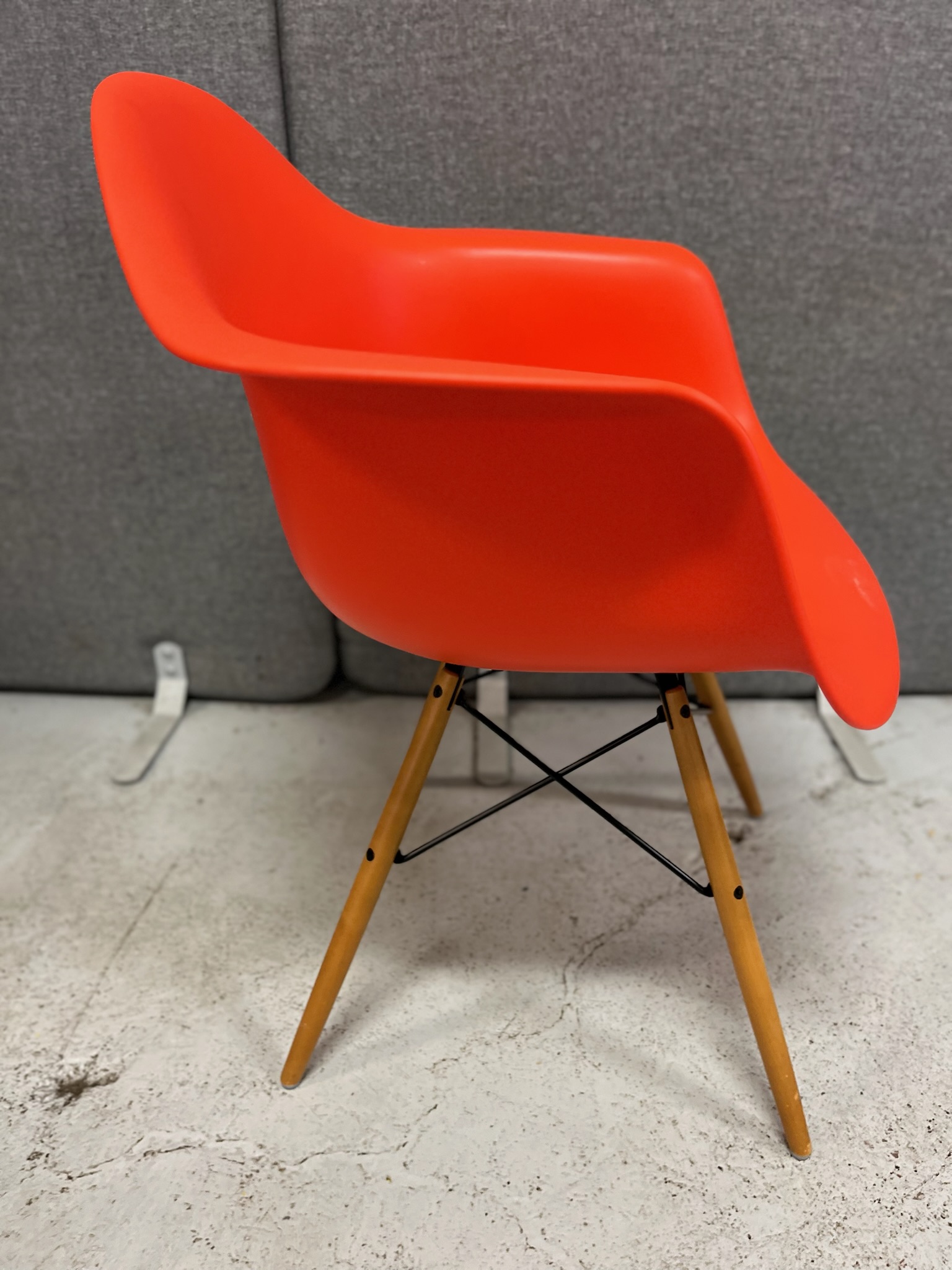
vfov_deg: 67.3
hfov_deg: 53.1
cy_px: 635
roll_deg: +2.7
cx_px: 476
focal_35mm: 26
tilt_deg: -29.3
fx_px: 953
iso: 160
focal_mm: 5.1
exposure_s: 1/50
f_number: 1.6
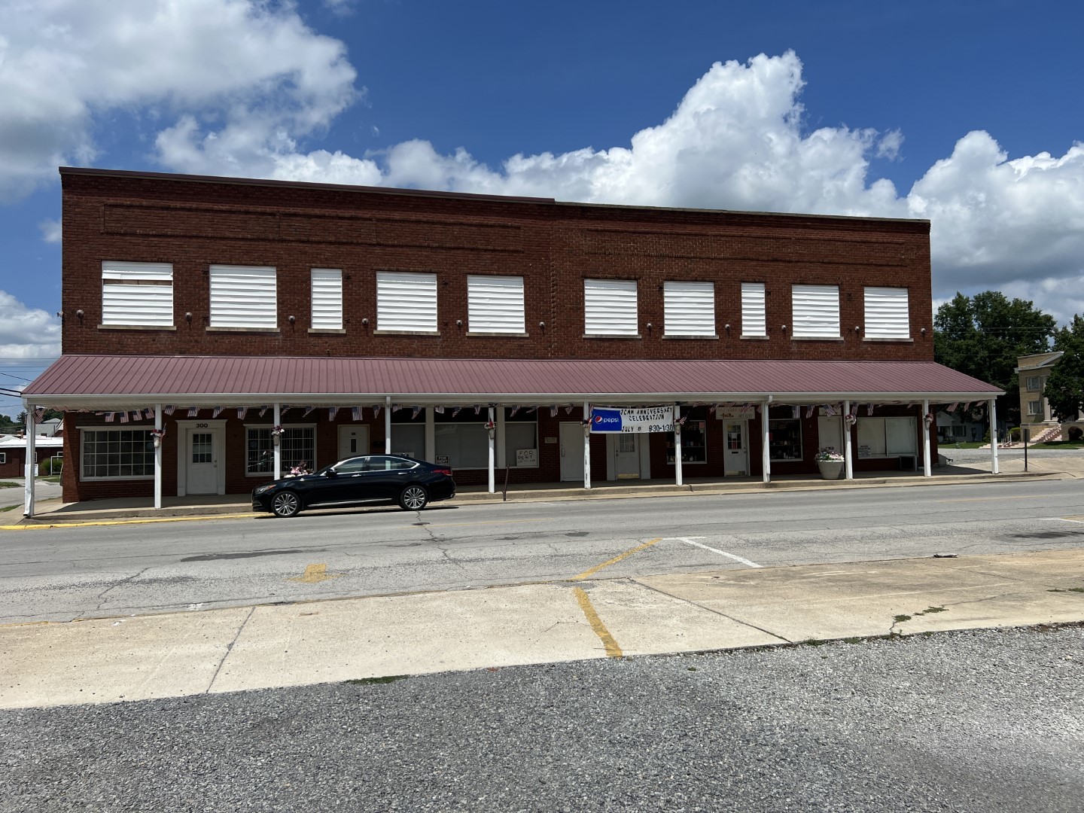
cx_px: 542
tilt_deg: +2.3
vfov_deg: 53.1
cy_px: 406
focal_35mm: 26
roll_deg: +1.4
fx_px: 814
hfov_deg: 67.3
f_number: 1.5
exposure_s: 1/8000
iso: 50
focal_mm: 5.7
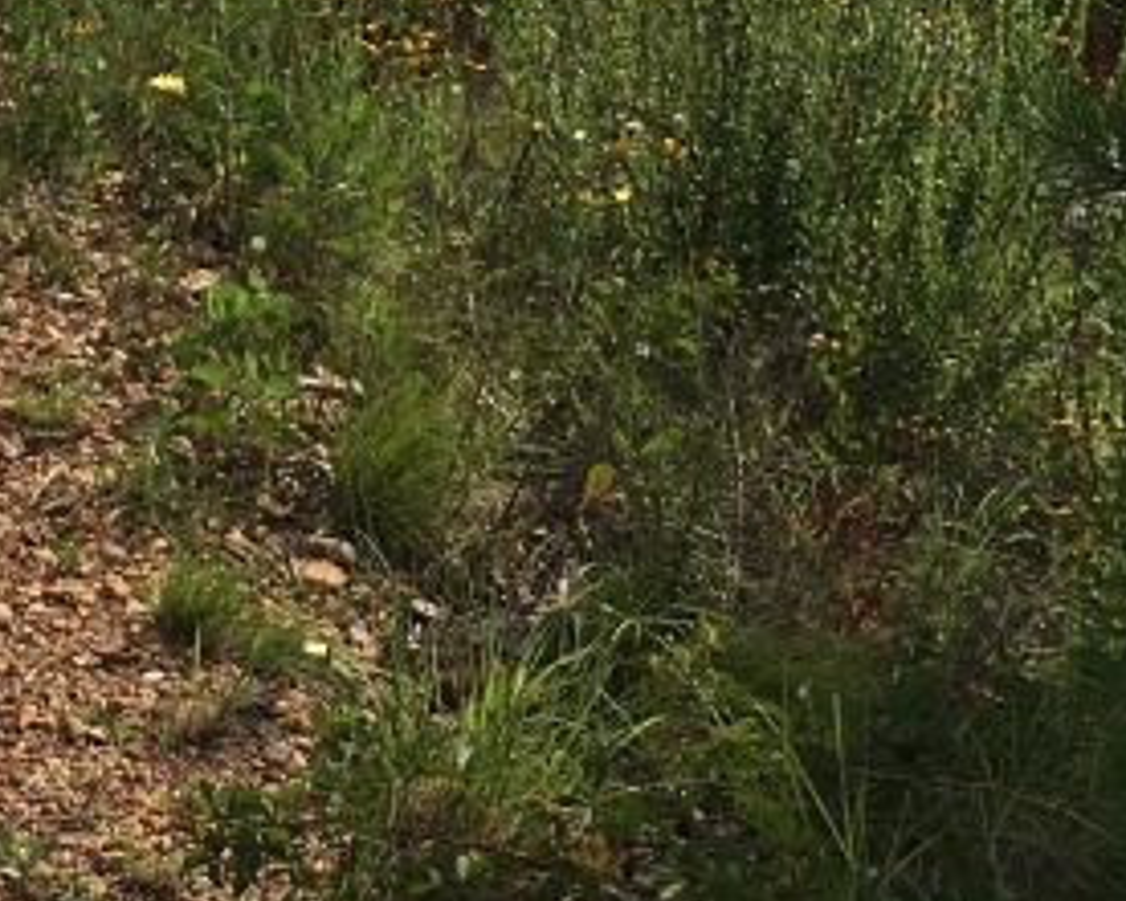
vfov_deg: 14.1
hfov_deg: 17.4
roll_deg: +2.8
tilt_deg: -8.1
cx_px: -233
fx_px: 3500
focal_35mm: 105
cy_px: -253
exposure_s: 1/3077
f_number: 2.2
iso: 25
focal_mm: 4.15
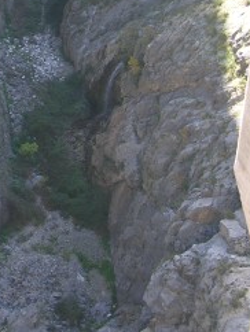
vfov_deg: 17.4
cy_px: 26
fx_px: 1067
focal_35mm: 111
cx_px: 29
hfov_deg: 13.3
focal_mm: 8.9
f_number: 3.5
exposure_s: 1/60.4
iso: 50
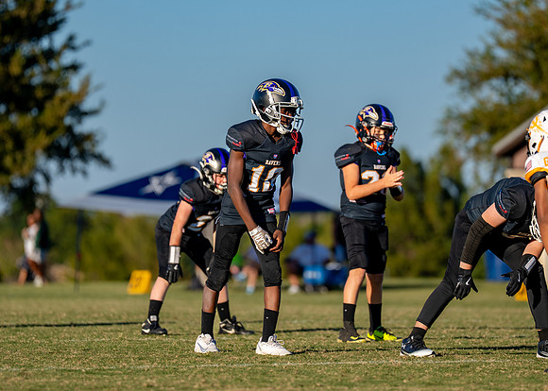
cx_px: 293
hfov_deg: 6.6
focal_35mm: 305
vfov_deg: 4.7
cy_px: 185
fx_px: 4750
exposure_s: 1/3200
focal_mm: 200
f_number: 2.8
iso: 160
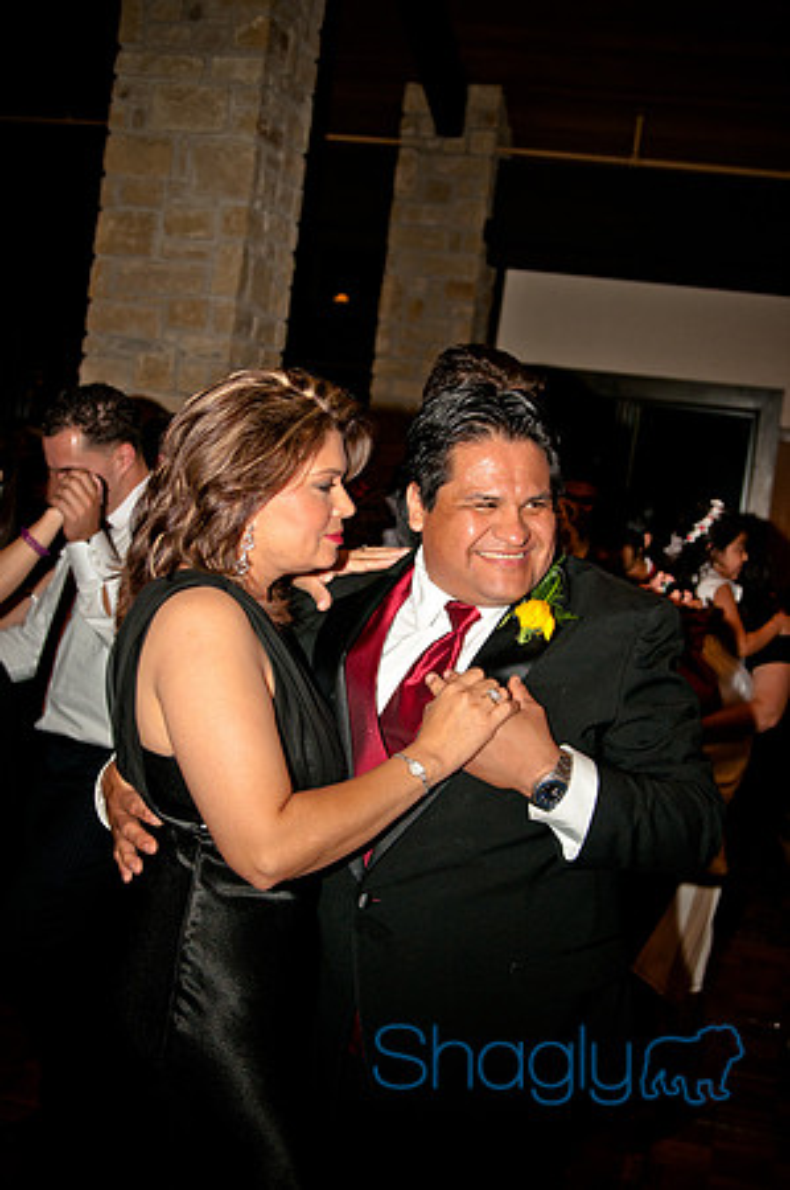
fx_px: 1534
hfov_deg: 28.9
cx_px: 395
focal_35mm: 46
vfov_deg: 42.4
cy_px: 595
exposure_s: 1/200
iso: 400
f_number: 3.2
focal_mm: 31
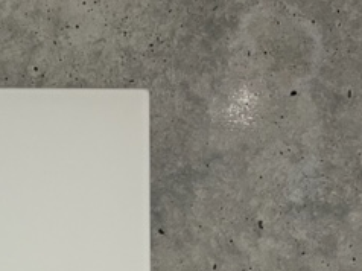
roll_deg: +0.9
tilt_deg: +1.1
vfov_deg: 19.5
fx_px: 731
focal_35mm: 70
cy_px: 341
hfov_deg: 24.5
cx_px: -102
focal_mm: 5.7
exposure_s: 1/60
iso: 250
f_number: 1.5
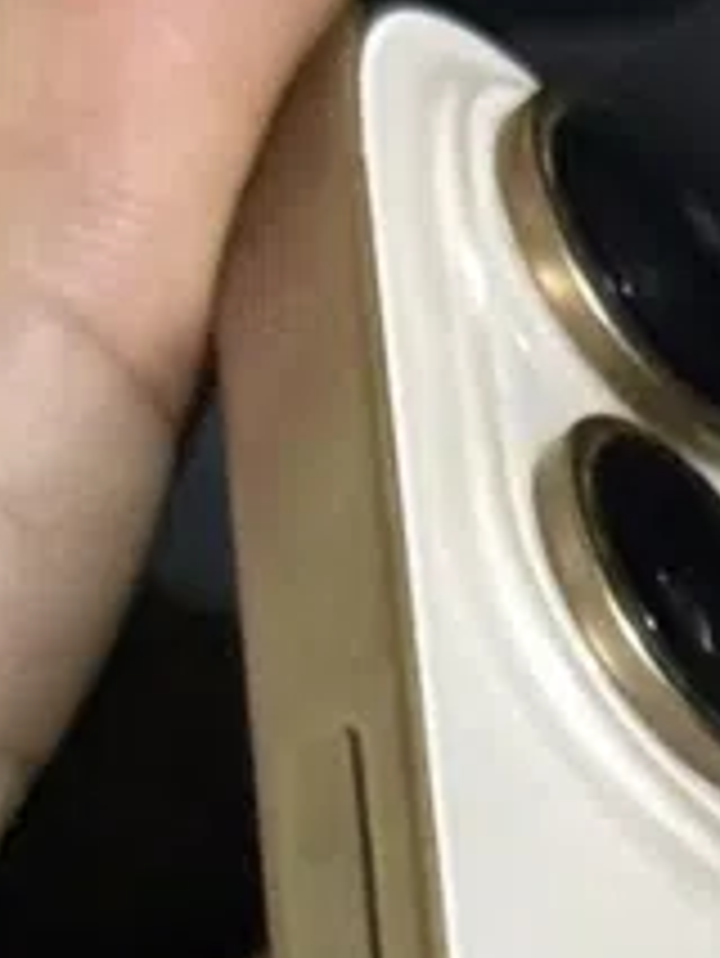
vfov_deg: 6.1
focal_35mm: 308
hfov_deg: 4.8
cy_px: 2539
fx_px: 8533
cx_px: 1107
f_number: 1.78
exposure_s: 1/33
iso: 400
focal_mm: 6.76
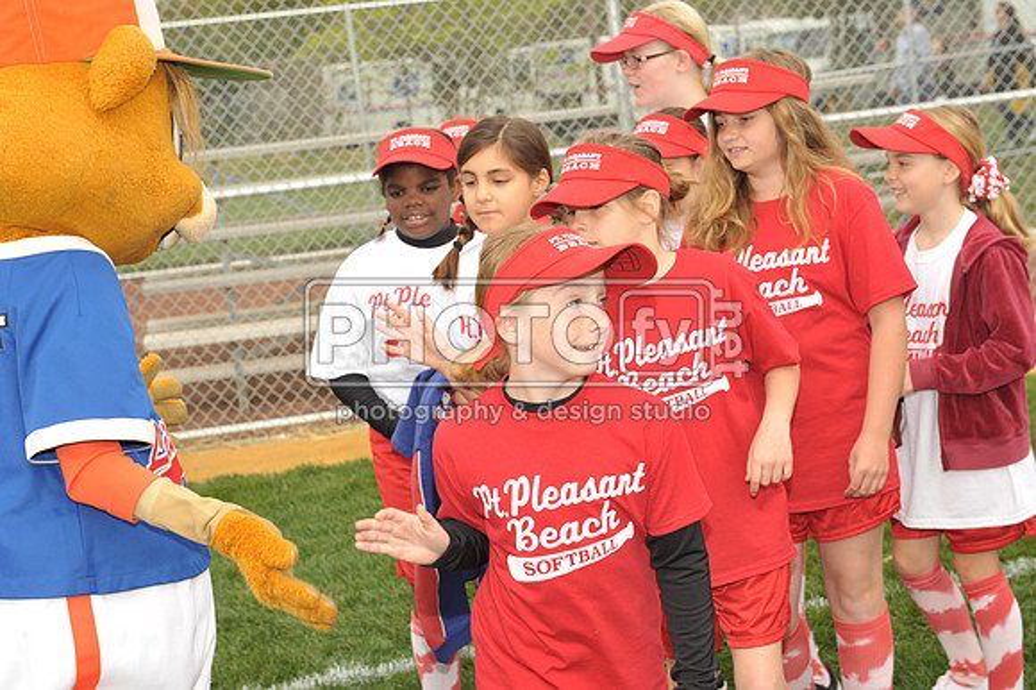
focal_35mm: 70
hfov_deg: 28.9
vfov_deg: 19.4
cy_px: 345
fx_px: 2013
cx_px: 518
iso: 400
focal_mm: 70
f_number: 8
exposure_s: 1/250
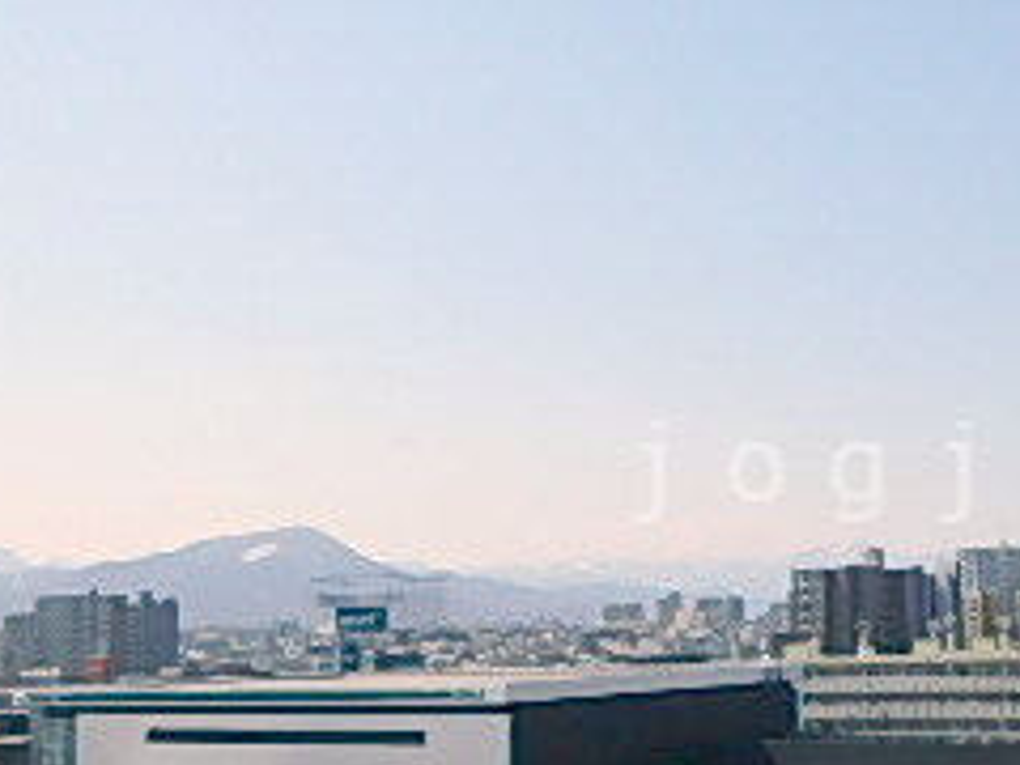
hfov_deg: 32.6
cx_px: 922
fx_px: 1650
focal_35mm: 56
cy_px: 472
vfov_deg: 26.0
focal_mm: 3.7
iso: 125
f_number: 6
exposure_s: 1/640
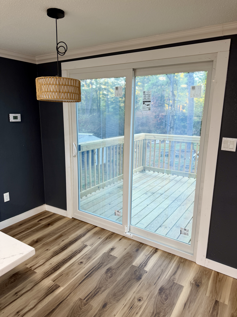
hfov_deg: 56.8
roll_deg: -1.0
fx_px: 219
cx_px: 118
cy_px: 158
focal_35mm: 24
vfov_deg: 71.6
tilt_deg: -12.4
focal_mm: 6.76
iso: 125
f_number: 1.78
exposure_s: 1/60
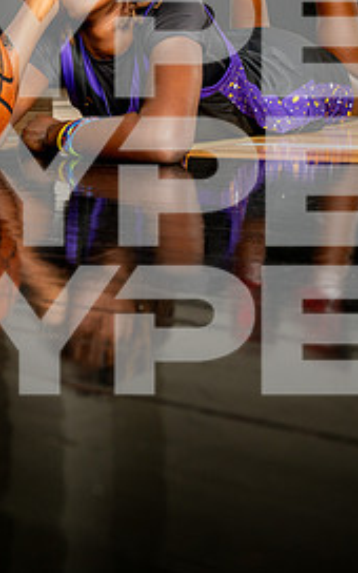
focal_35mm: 64
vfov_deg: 31.7
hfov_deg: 20.2
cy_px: 183
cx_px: 95
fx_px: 999
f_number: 8
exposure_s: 1/500
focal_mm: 38
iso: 250
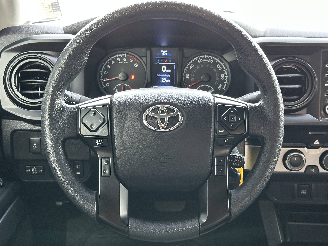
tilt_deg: -20.9
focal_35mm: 48
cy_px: 123
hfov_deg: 39.7
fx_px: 455
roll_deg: +2.1
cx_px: 164
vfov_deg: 30.3
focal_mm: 6.86
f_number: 1.78
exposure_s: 1/40
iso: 320
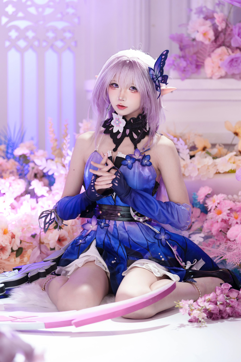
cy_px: 181
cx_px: 120
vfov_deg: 19.6
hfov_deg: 13.2
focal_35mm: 104
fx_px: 1044
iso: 400
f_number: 2.8
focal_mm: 104
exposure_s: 1/125
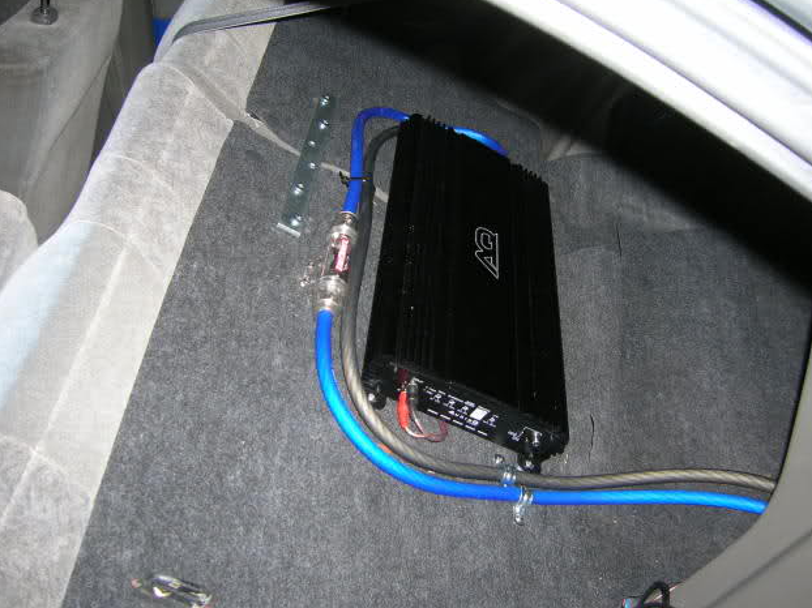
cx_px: 414
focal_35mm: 35
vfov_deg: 40.7
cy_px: 307
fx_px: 821
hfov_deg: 52.6
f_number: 2.9
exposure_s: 1/60.1
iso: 69
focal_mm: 5.7
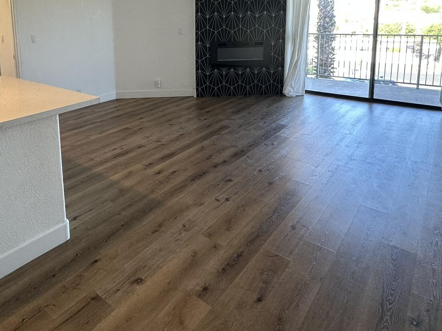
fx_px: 332
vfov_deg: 49.7
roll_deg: +0.5
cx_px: 161
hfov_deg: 66.1
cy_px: 63
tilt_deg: -6.6
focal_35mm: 26
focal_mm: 2.22
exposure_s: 1/63
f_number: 2.2
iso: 80
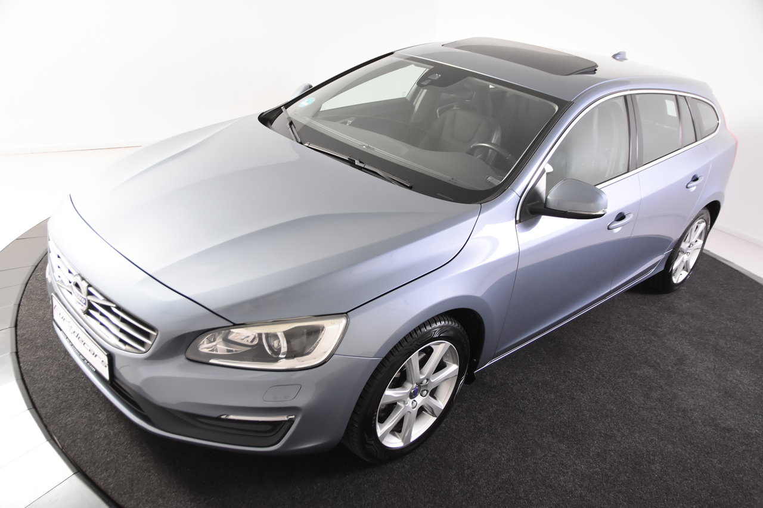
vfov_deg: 40.0
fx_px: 699
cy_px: 254
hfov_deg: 57.2
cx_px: 382
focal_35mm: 33
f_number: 3.5
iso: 1600
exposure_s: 1/50
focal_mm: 22
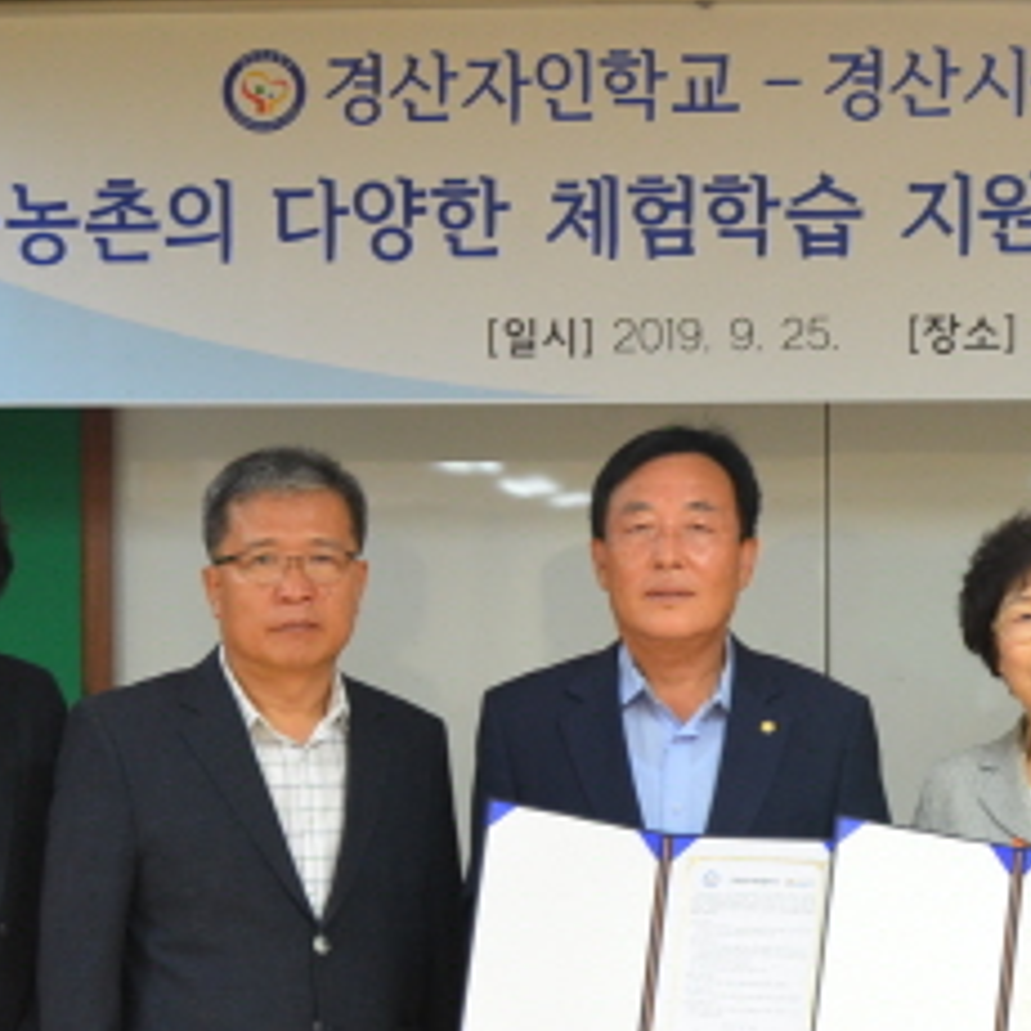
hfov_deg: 20.1
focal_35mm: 85
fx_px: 2864
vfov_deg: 20.1
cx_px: 870
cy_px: 854
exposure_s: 1/60
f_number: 4
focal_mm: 22
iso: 800
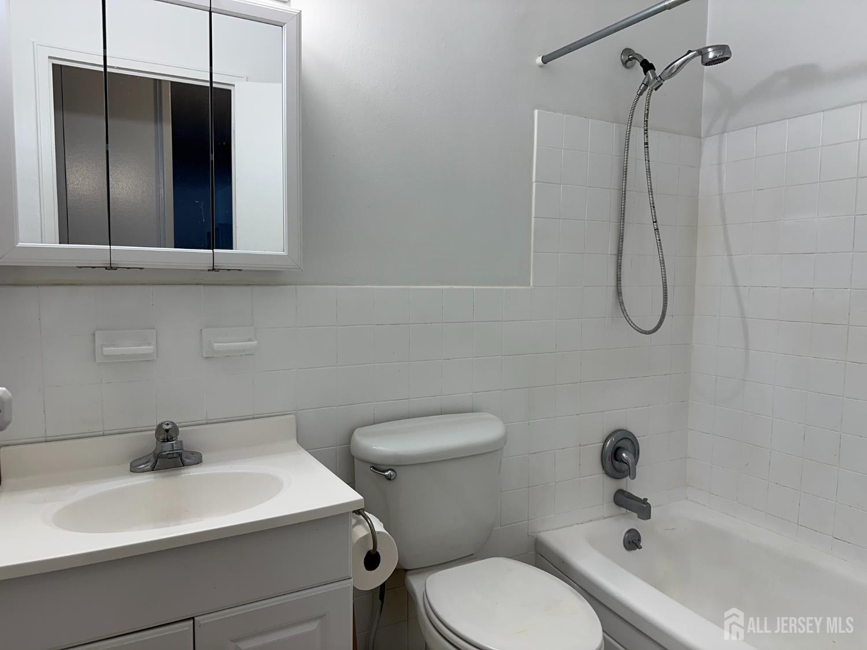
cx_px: 434
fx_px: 601
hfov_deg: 71.6
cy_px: 325
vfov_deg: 56.8
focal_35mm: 24
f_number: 1.78
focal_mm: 6.86
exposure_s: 1/190
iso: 64
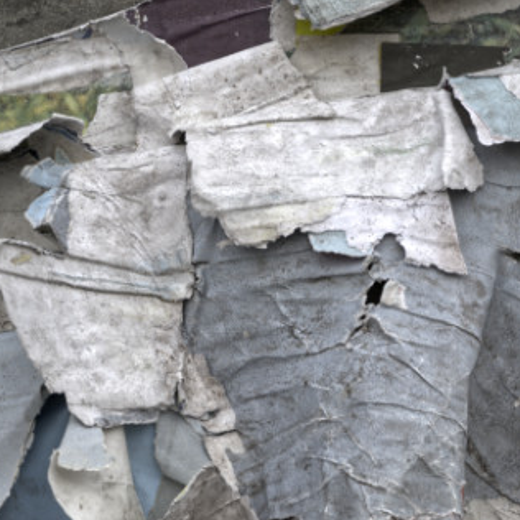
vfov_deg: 9.3
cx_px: 326
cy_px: 375
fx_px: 3195
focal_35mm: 188
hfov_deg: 9.3
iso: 100
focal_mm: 70
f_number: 5.6
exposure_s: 1/60
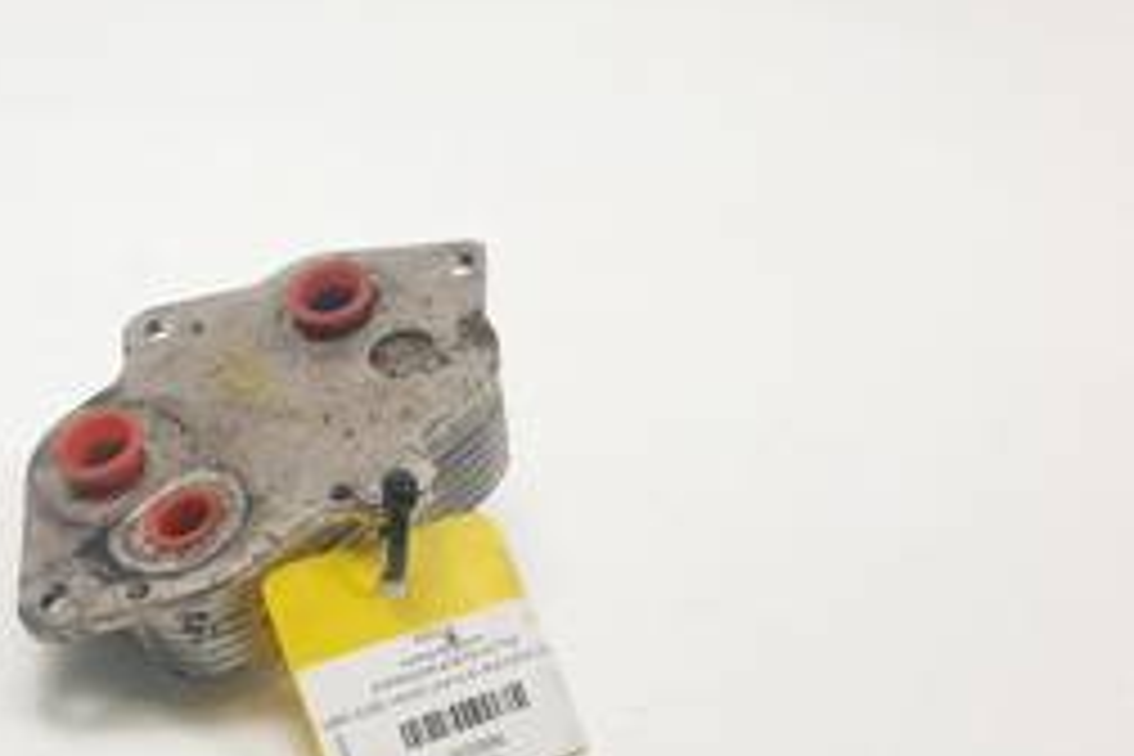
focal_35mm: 43
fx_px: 1354
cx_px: 288
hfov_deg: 44.0
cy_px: 482
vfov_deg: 31.0
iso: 50
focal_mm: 4.3
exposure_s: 1/299
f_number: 2.4
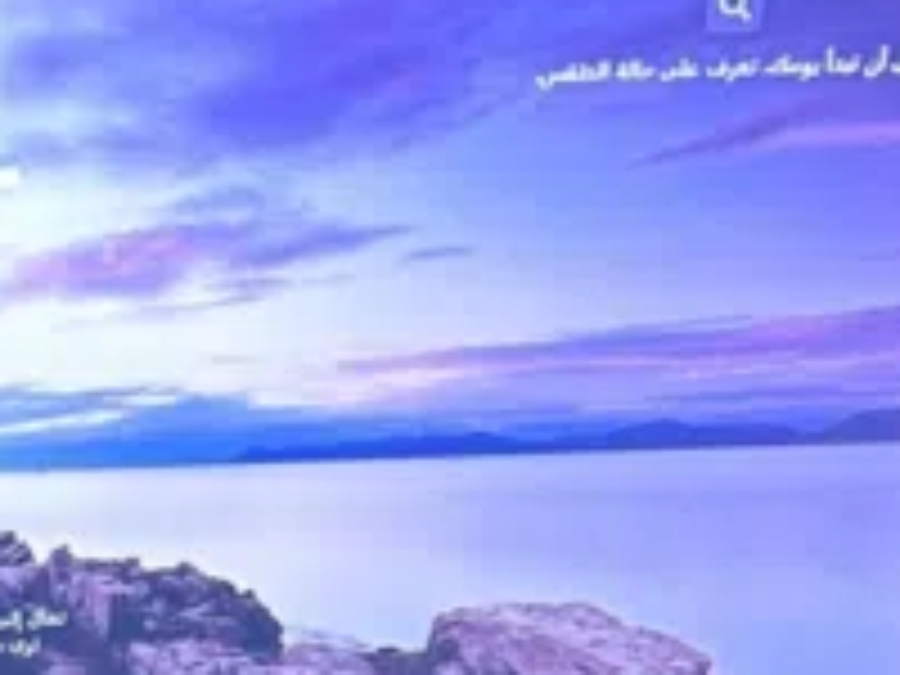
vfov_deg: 16.5
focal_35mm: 83
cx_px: -148
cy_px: 945
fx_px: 2158
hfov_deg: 22.0
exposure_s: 1/50
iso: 200
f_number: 1.5
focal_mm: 5.7
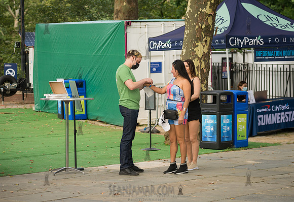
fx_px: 998
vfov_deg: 11.5
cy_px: 88
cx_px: 171
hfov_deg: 16.8
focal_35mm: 121
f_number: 5
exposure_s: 1/320
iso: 500
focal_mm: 105
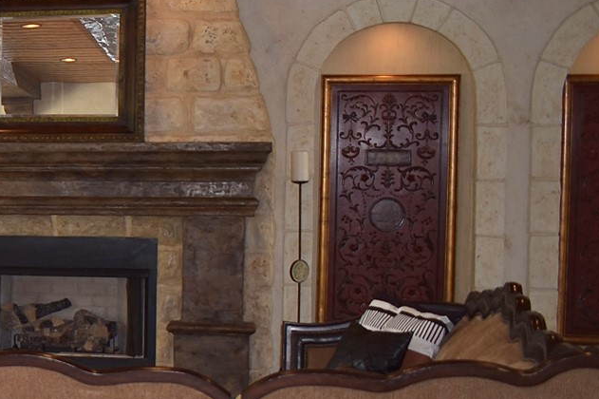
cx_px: -355
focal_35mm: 93
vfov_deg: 14.7
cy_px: 234
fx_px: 1547
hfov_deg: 18.7
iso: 100
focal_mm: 18
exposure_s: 1/60
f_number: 3.5
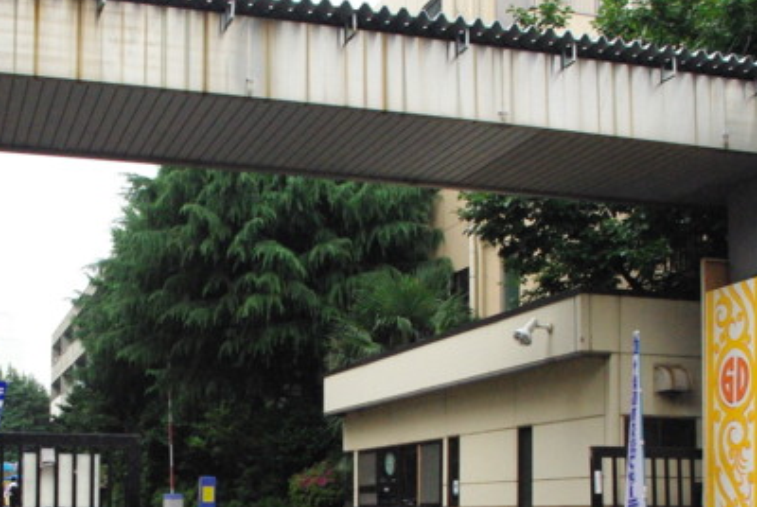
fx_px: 1137
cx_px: 246
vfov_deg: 24.3
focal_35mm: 54
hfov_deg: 36.4
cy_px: 467
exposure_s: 1/3000
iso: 1600
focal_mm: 18
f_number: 5.6
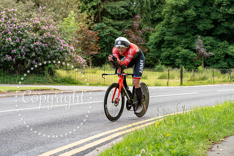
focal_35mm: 74
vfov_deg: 18.4
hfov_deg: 27.3
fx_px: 481
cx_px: 117
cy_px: 78
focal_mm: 70
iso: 500
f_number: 3.5
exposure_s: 1/1000
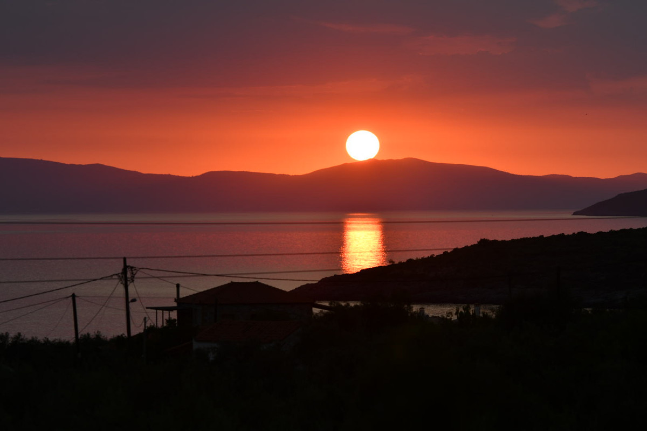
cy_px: 216
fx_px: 3630
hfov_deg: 10.2
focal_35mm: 202
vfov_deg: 6.8
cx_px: 324
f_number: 3.5
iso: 100
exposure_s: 1/500
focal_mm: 135
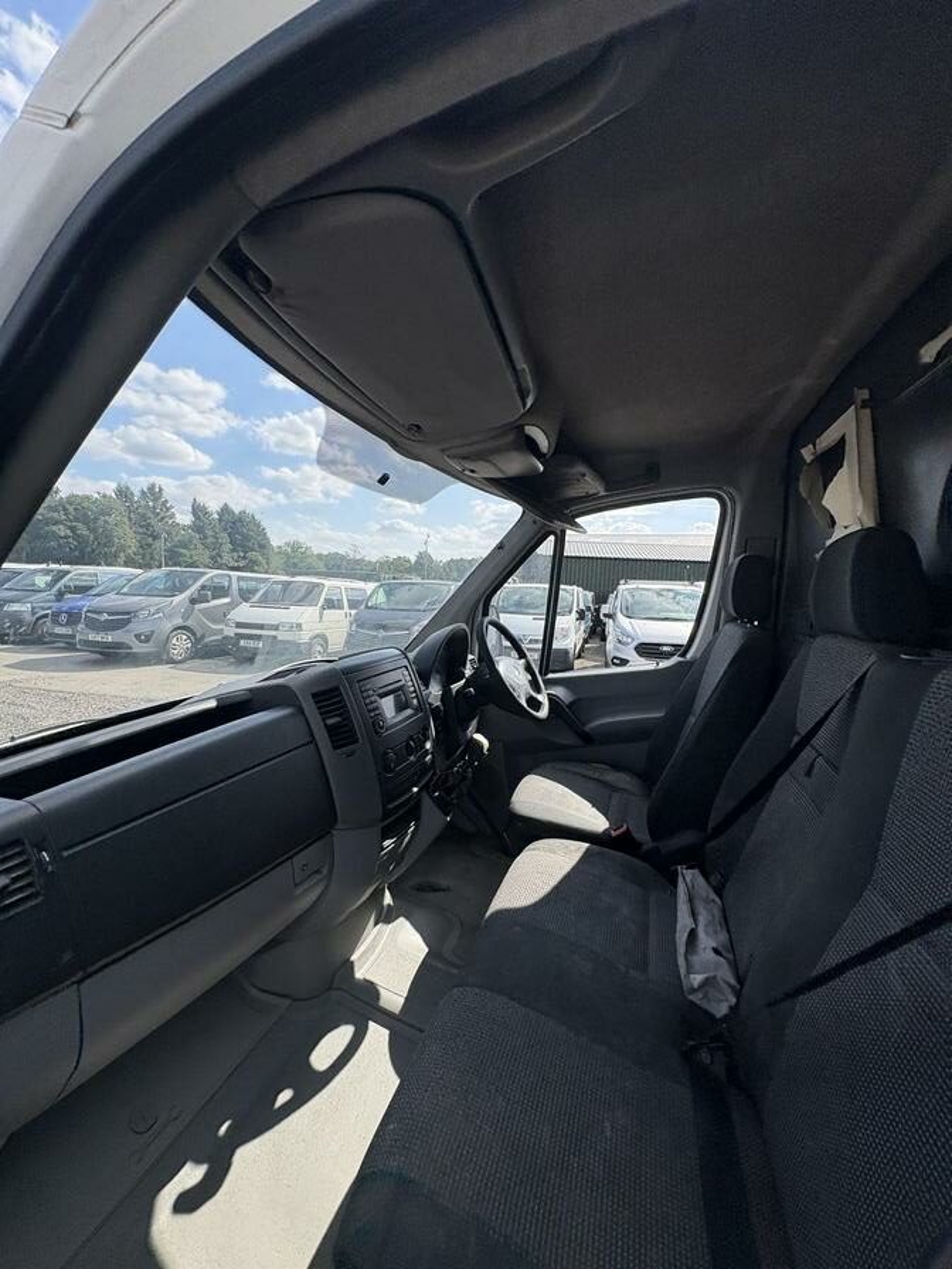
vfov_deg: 102.1
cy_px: 634
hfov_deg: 85.7
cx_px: 476
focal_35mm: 14
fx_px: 513
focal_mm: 2.22
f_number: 2.2
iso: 50
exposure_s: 1/1143
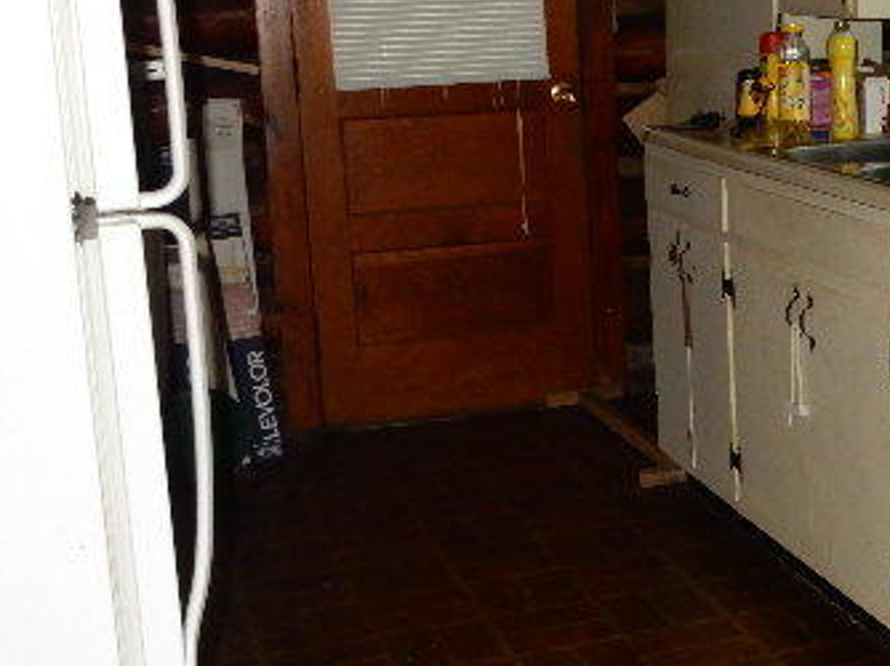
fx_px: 1773
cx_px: 813
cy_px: 264
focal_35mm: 69
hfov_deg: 27.1
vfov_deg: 21.3
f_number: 4
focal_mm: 6.4
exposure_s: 1/30
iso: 360
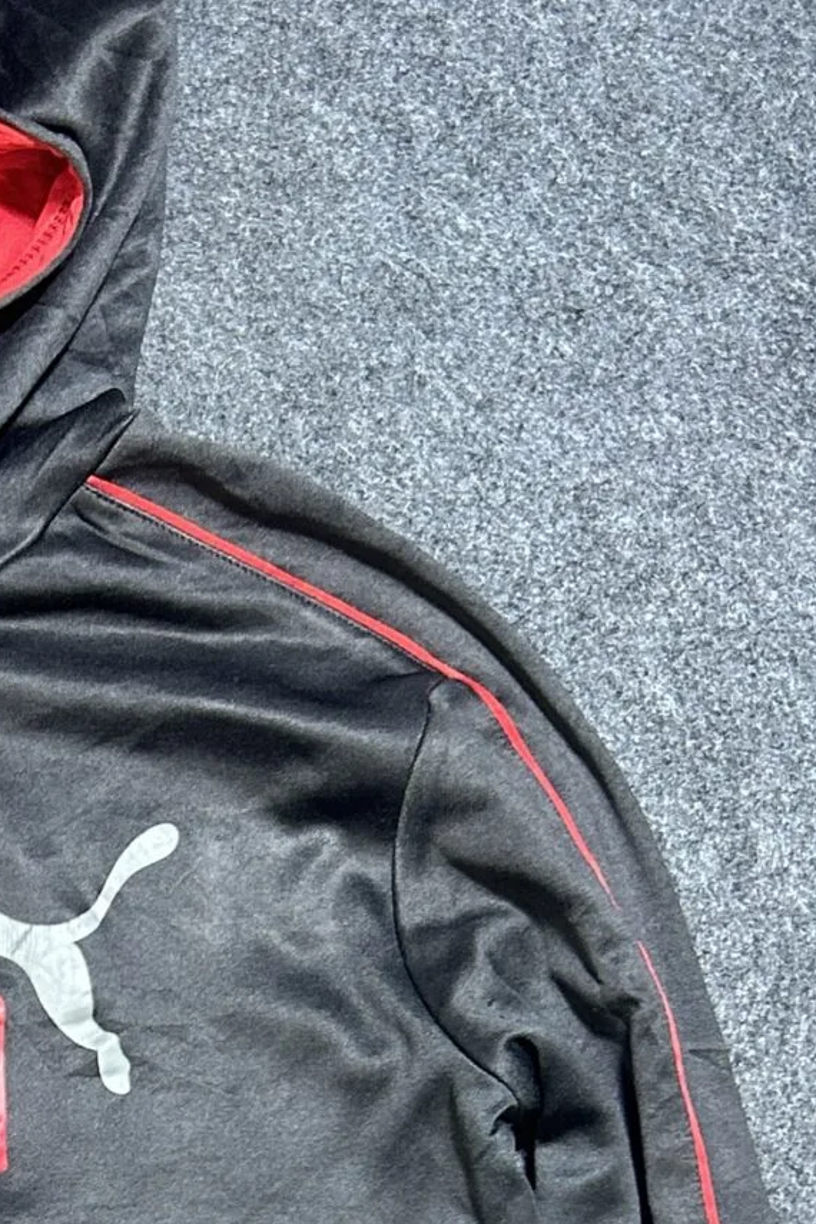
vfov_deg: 23.4
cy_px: 1374
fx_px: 2754
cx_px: -202
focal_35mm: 81
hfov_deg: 16.1
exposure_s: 1/50
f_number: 1.5
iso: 160
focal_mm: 5.7
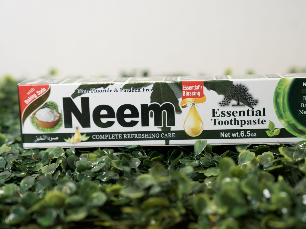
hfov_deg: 28.5
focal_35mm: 68
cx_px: 176
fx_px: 601
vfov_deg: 21.6
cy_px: 117
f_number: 3.5
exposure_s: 1/250
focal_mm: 58
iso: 2500
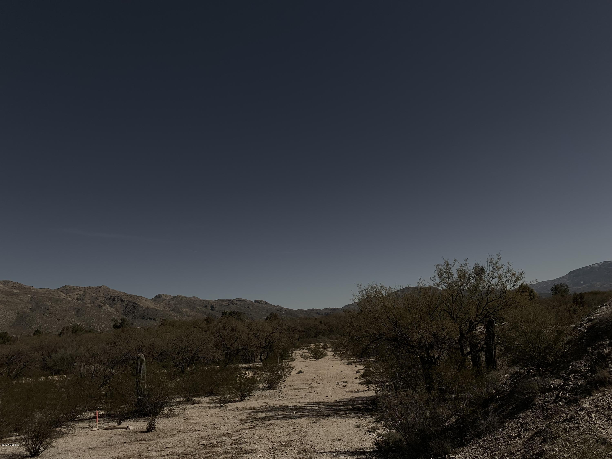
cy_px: 230
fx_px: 460
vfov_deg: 53.1
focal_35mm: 26
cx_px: 306
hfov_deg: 67.3
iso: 25
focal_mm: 4.25
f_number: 1.8
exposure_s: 1/5128
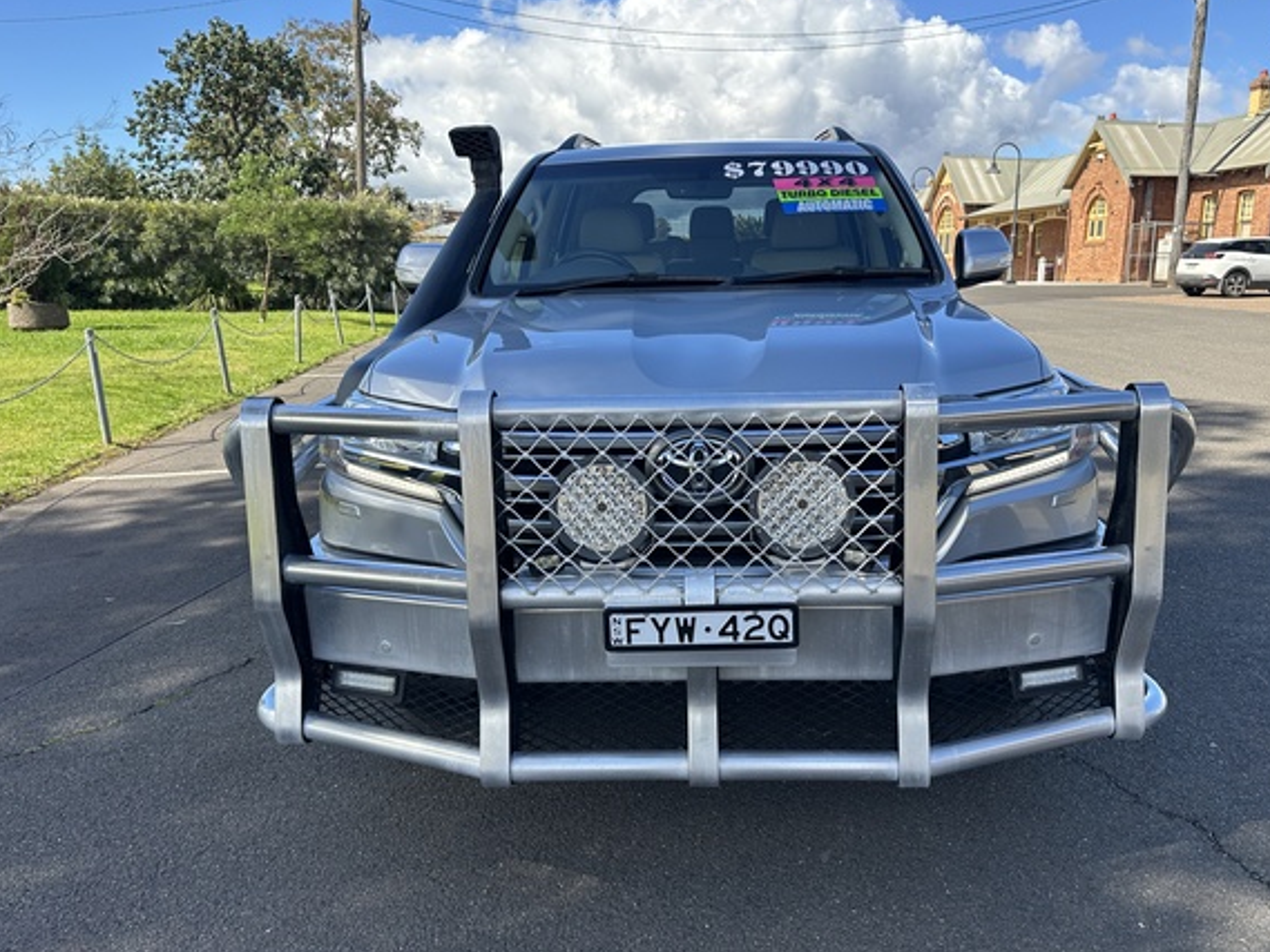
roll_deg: -1.6
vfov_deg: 51.3
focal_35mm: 27
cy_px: 502
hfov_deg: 65.2
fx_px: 991
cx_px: 692
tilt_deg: -10.4
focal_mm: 6.86
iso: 80
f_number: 1.78
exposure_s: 1/1587
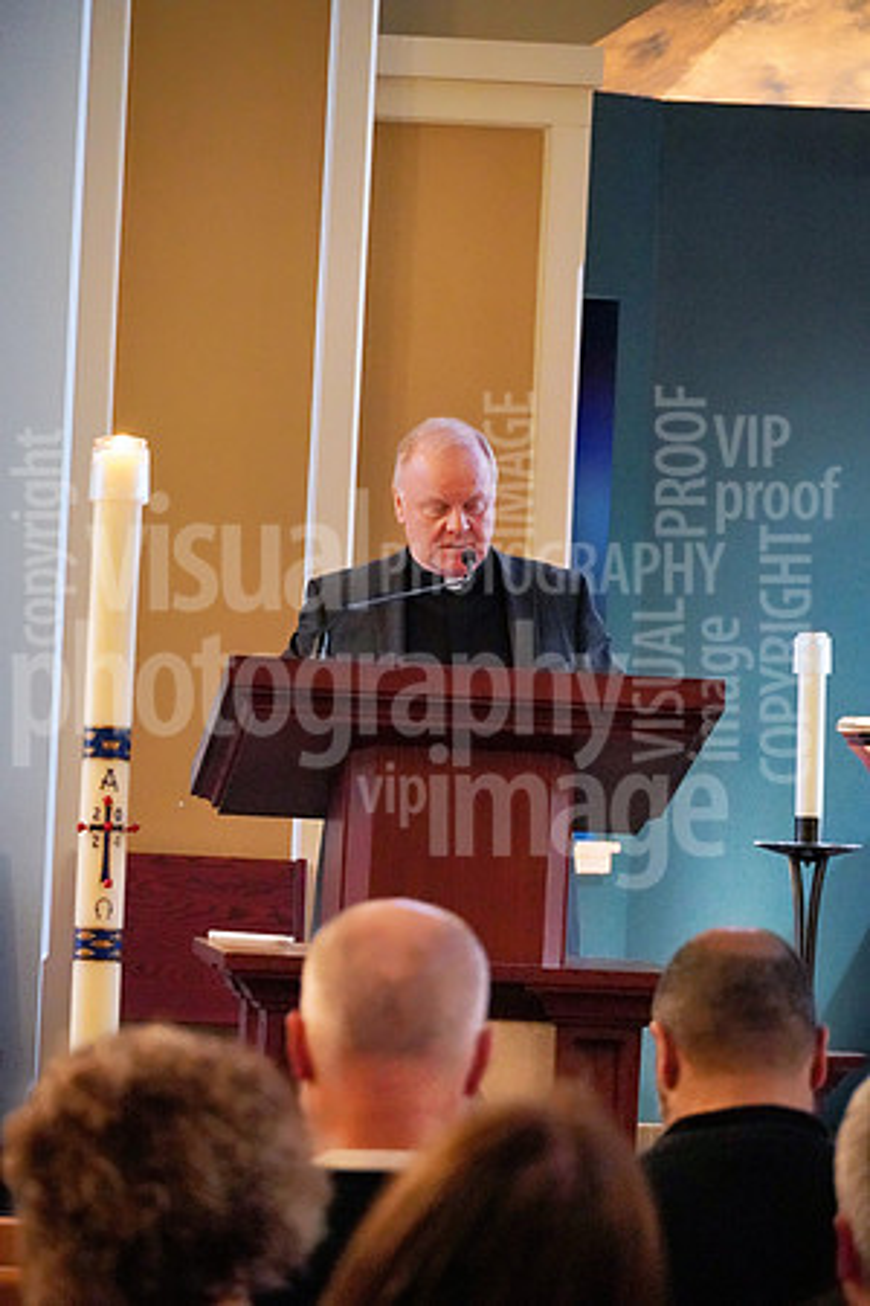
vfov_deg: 10.2
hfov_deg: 6.8
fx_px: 7340
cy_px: 653
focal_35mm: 202
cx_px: 435
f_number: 5.6
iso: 8000
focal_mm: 135
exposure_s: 1/80
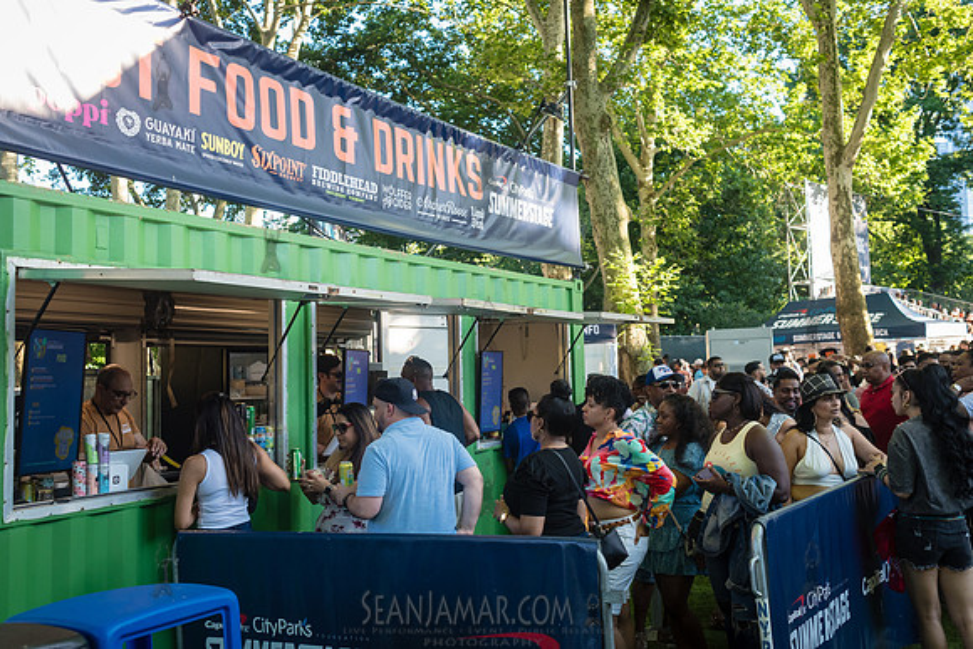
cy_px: 324
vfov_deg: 37.9
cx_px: 486
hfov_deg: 54.4
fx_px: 946
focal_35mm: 35
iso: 1000
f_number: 4
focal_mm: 35
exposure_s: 1/400
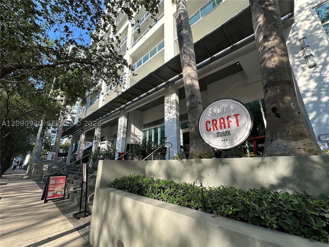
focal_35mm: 14
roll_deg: +0.4
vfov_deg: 85.7
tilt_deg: +16.8
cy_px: 124
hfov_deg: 102.1
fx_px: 133
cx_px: 164
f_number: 2.2
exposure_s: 1/406
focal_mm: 2.22
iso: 40
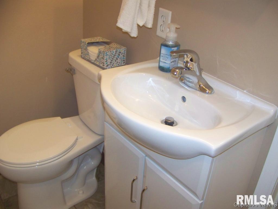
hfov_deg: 51.4
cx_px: 139
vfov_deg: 39.7
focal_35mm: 36
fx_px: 289
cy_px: 104
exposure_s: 1/30
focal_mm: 5.85
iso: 200
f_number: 2.8
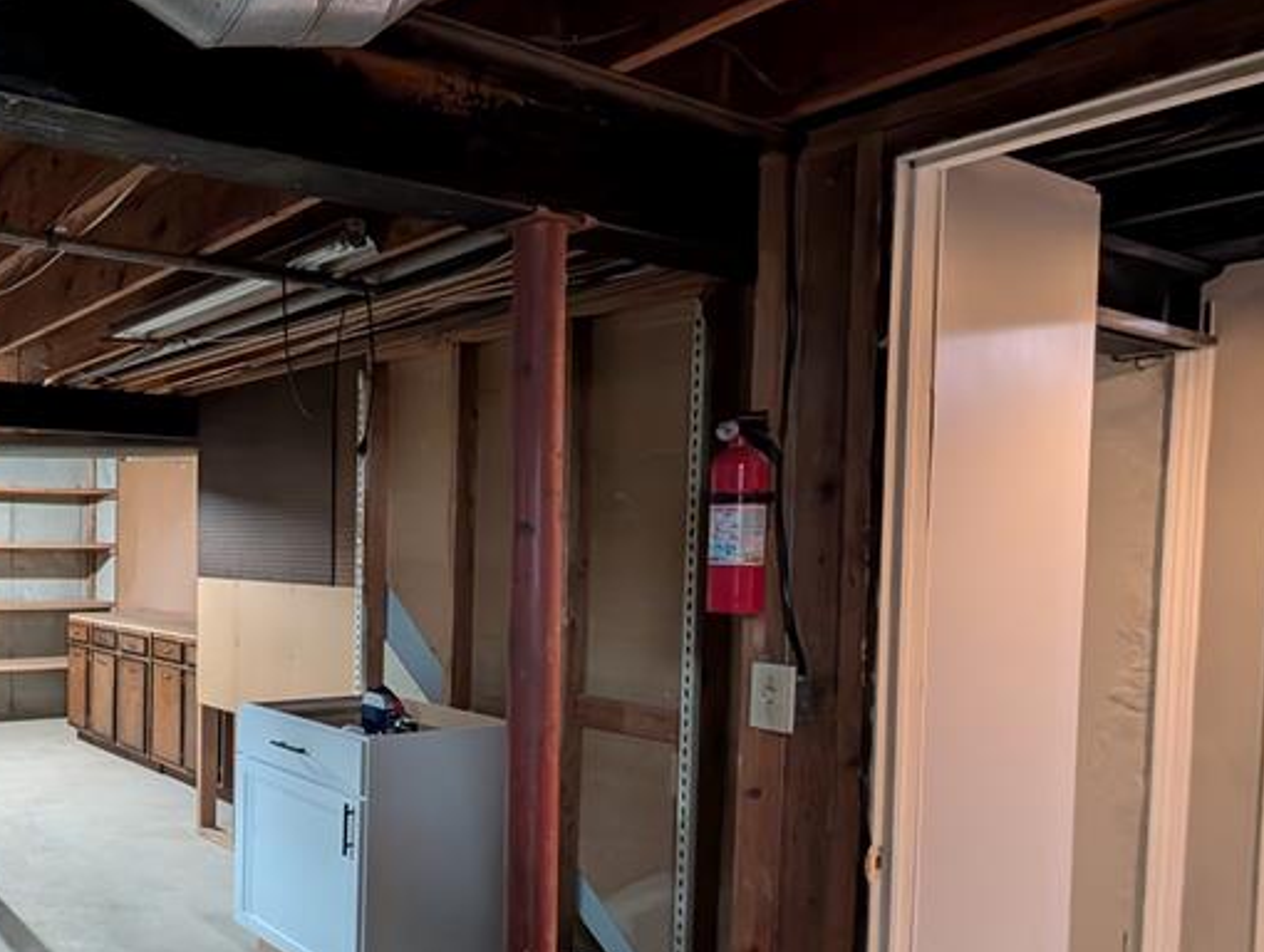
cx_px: 40
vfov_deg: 56.5
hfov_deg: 57.0
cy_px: 568
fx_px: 878
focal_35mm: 24
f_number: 1.7
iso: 842
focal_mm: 2.02
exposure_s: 1/24
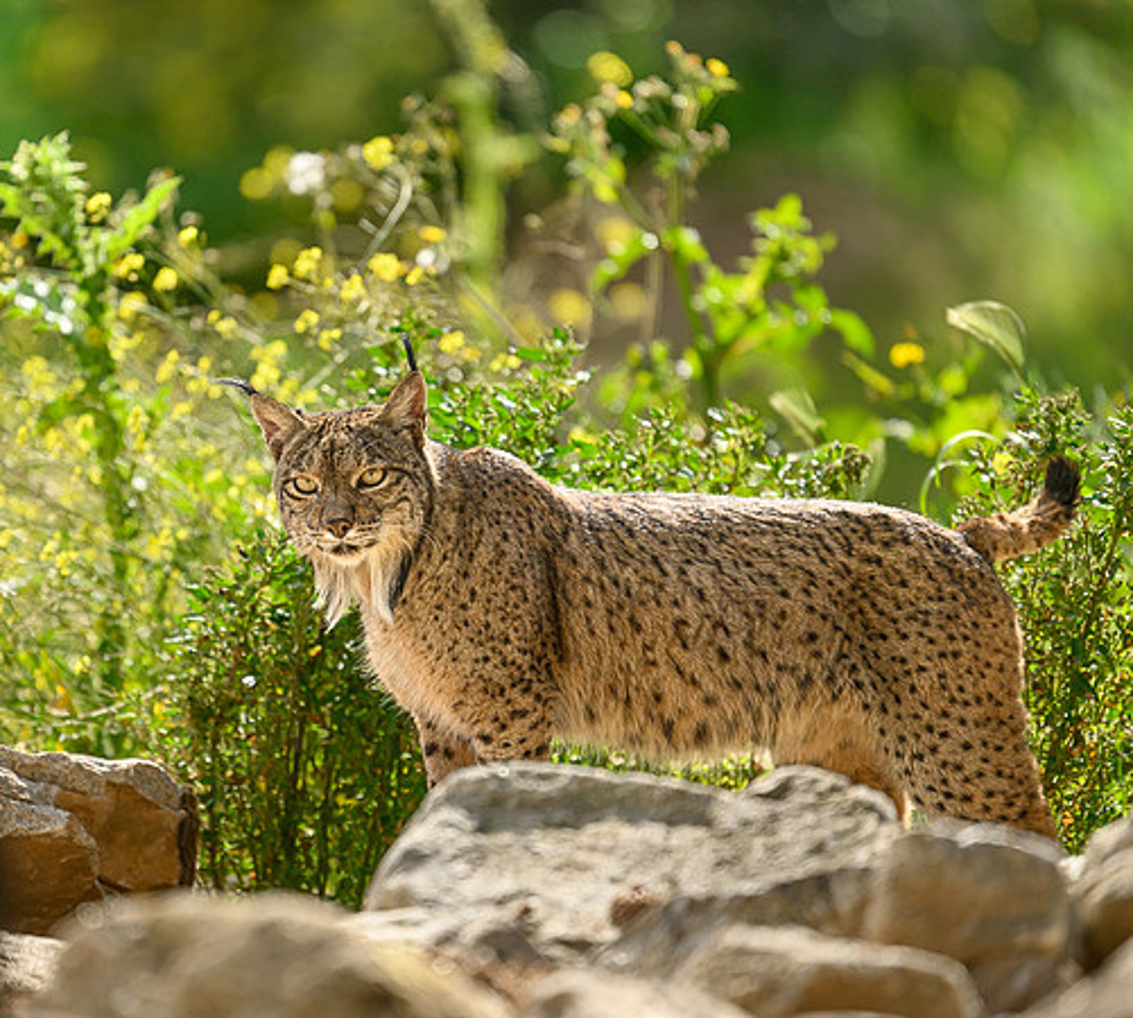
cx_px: 369
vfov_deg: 2.5
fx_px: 23757
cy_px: 509
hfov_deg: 2.7
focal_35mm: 675
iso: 280
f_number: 4
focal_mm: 560
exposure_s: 1/2000
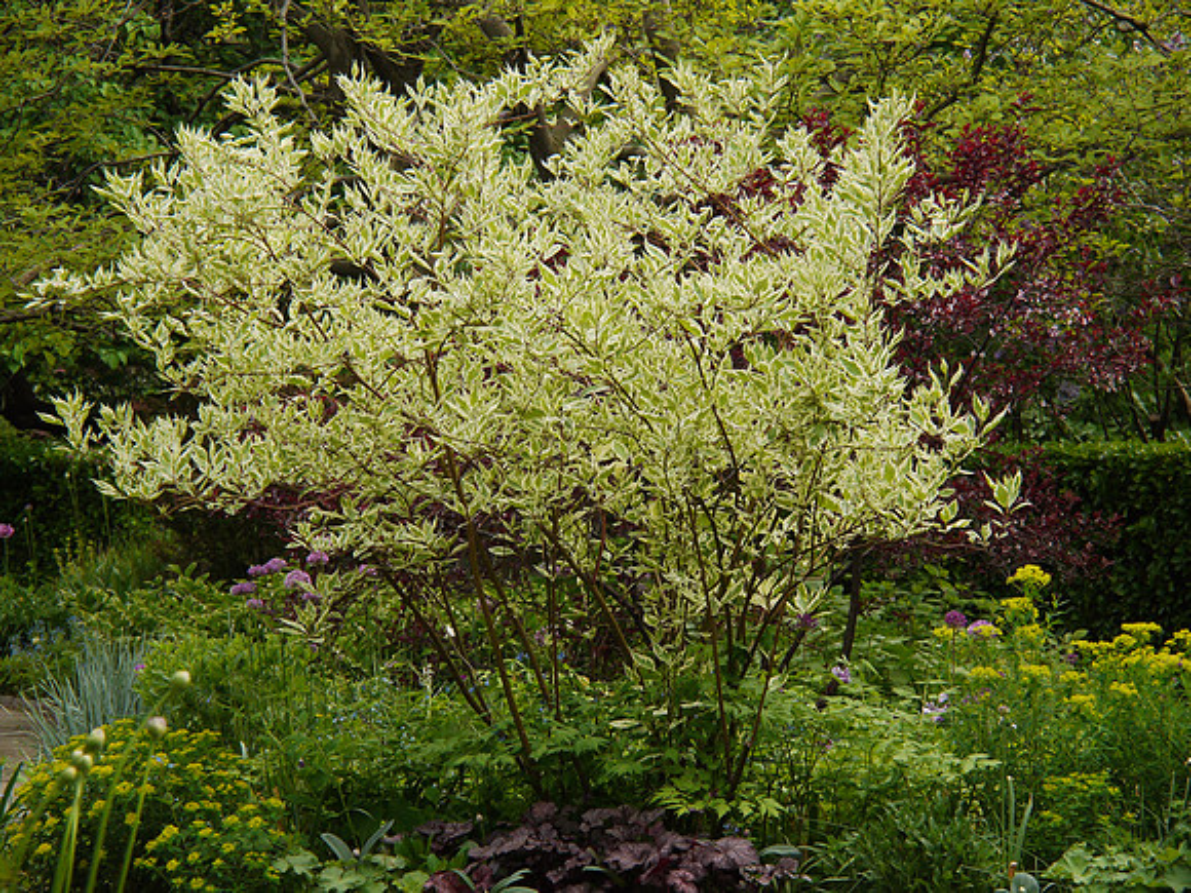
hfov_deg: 14.7
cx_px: 596
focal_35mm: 134
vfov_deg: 11.1
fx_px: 4610
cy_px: 446
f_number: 5.4
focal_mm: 67
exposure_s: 1/320
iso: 250
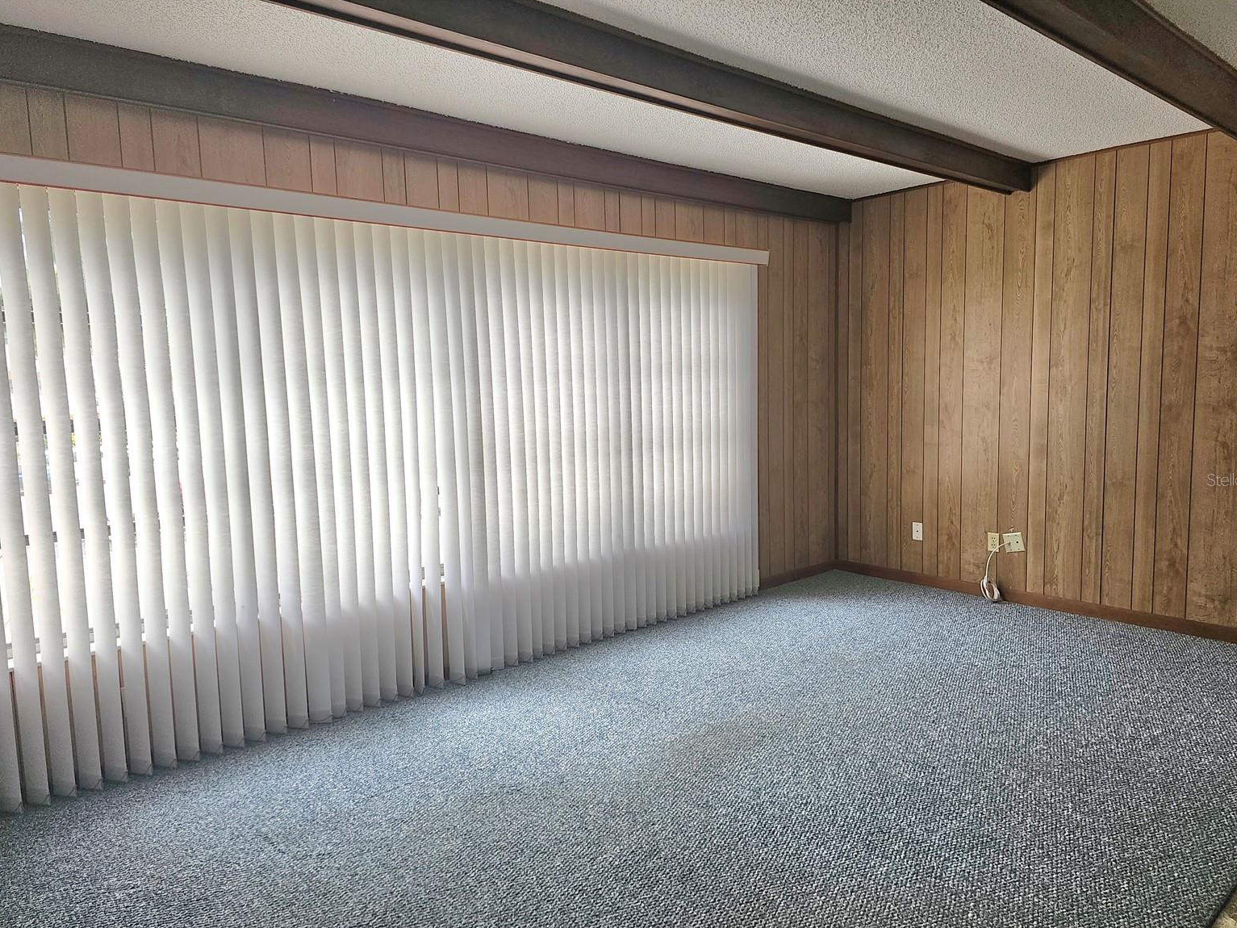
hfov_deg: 71.6
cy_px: 479
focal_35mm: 24
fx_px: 858
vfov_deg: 56.8
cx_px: 637
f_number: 1.7
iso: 16
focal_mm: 6.3
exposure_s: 1/60.2
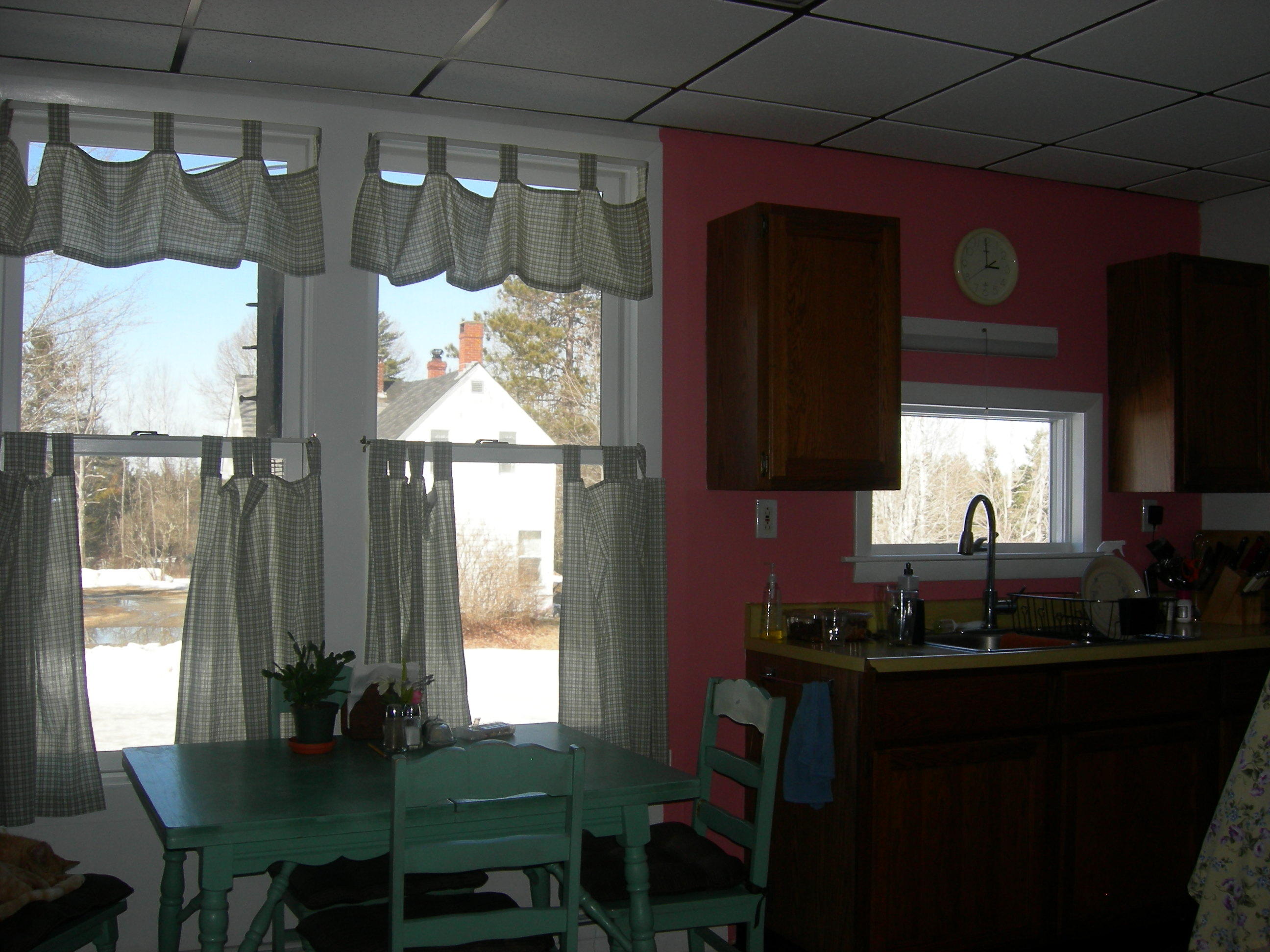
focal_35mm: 36
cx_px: 635
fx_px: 1321
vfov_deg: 39.7
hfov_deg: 51.4
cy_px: 476
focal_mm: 7.5
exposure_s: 1/133
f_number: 4.3
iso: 64
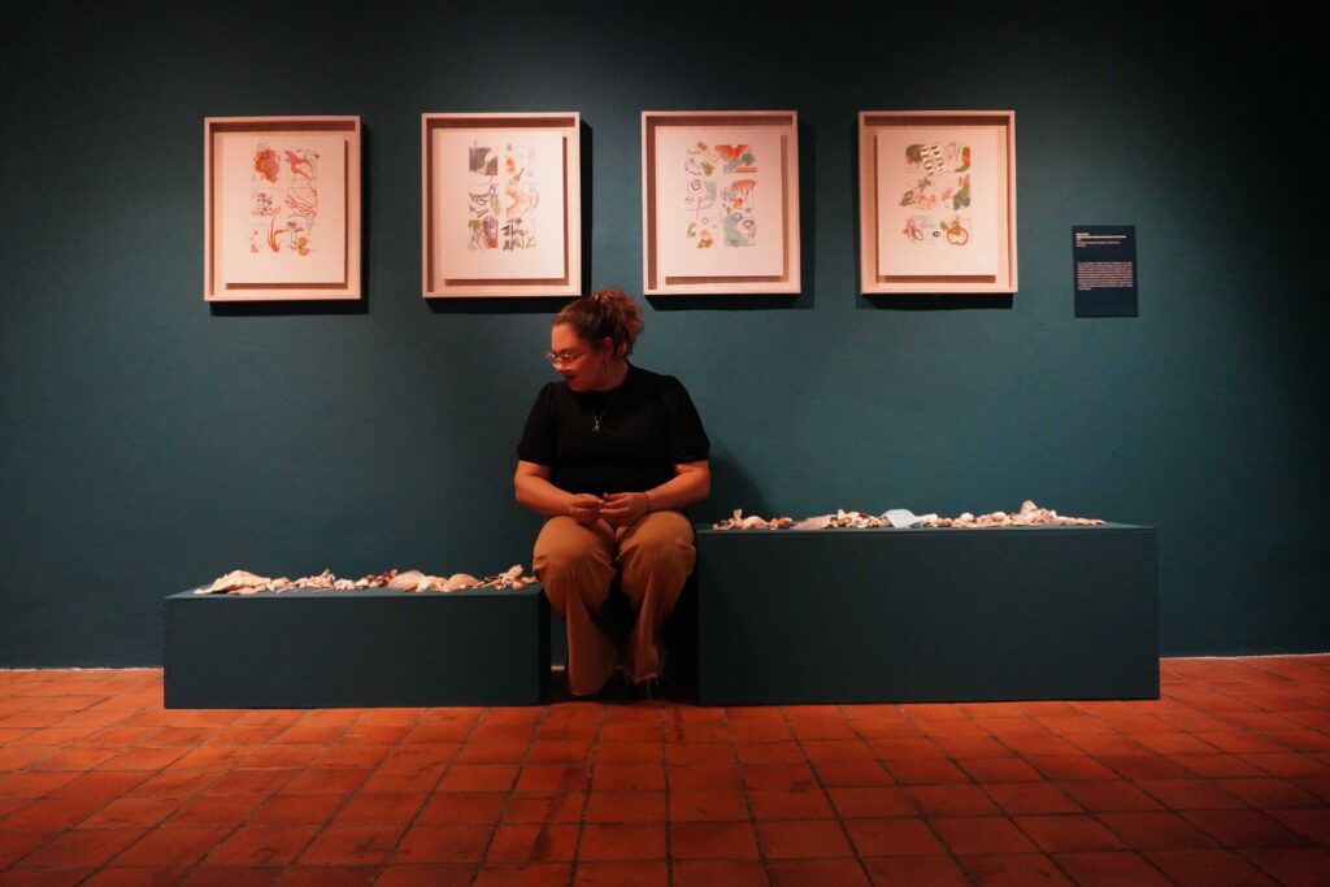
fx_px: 887
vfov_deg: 53.1
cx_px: 665
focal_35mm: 24
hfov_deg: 73.7
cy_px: 444
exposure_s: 1/125
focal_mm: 16
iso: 5000
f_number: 3.5
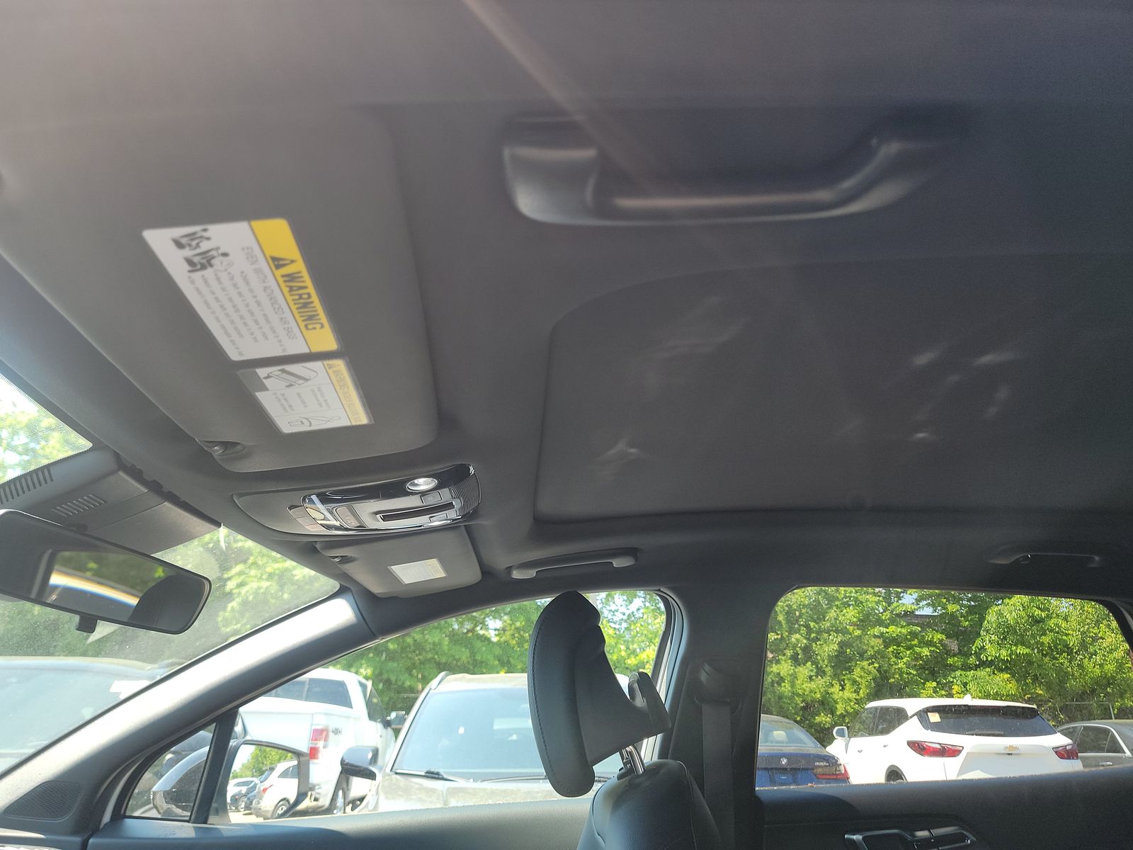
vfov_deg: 56.8
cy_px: 425
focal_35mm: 24
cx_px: 566
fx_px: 786
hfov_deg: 71.6
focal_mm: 6.7
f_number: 1.8
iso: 82
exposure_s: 1/119
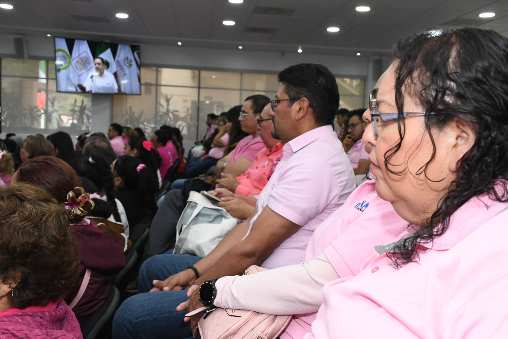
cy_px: 170
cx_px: 254
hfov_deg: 48.5
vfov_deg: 33.4
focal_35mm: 40
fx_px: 564
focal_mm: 27
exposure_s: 1/100
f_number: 7.1
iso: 2500
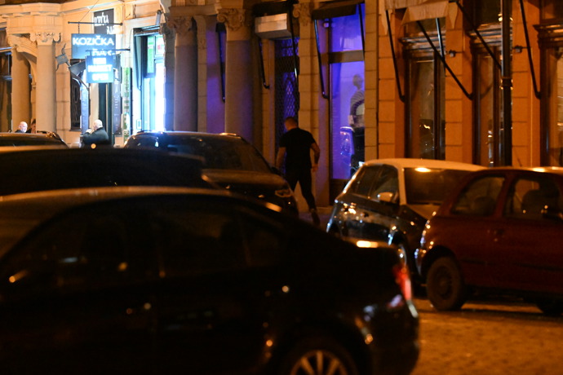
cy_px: 188
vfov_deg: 6.9
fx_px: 3128
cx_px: 282
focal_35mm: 200
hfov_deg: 10.3
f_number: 5
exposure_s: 1/40
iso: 25600
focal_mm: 200
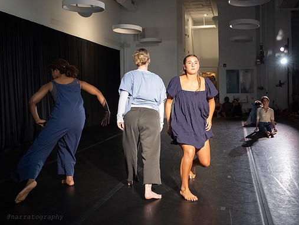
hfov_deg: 49.2
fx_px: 320
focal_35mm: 37
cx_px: 200
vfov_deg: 38.6
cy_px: 91
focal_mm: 28
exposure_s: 1/400
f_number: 3.5
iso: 6400
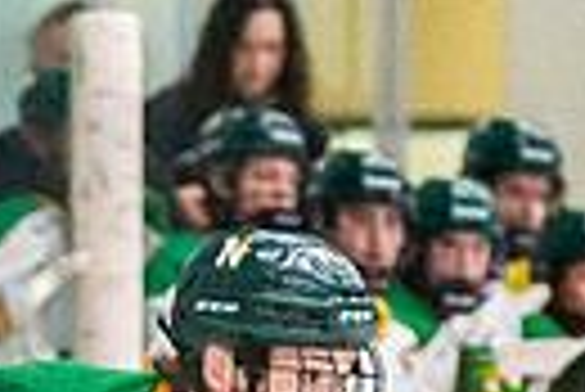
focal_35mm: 1012
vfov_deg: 1.4
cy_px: 714
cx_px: 243
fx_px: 16463
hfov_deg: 2.0
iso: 3200
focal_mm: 123
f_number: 2.8
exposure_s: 1/1250
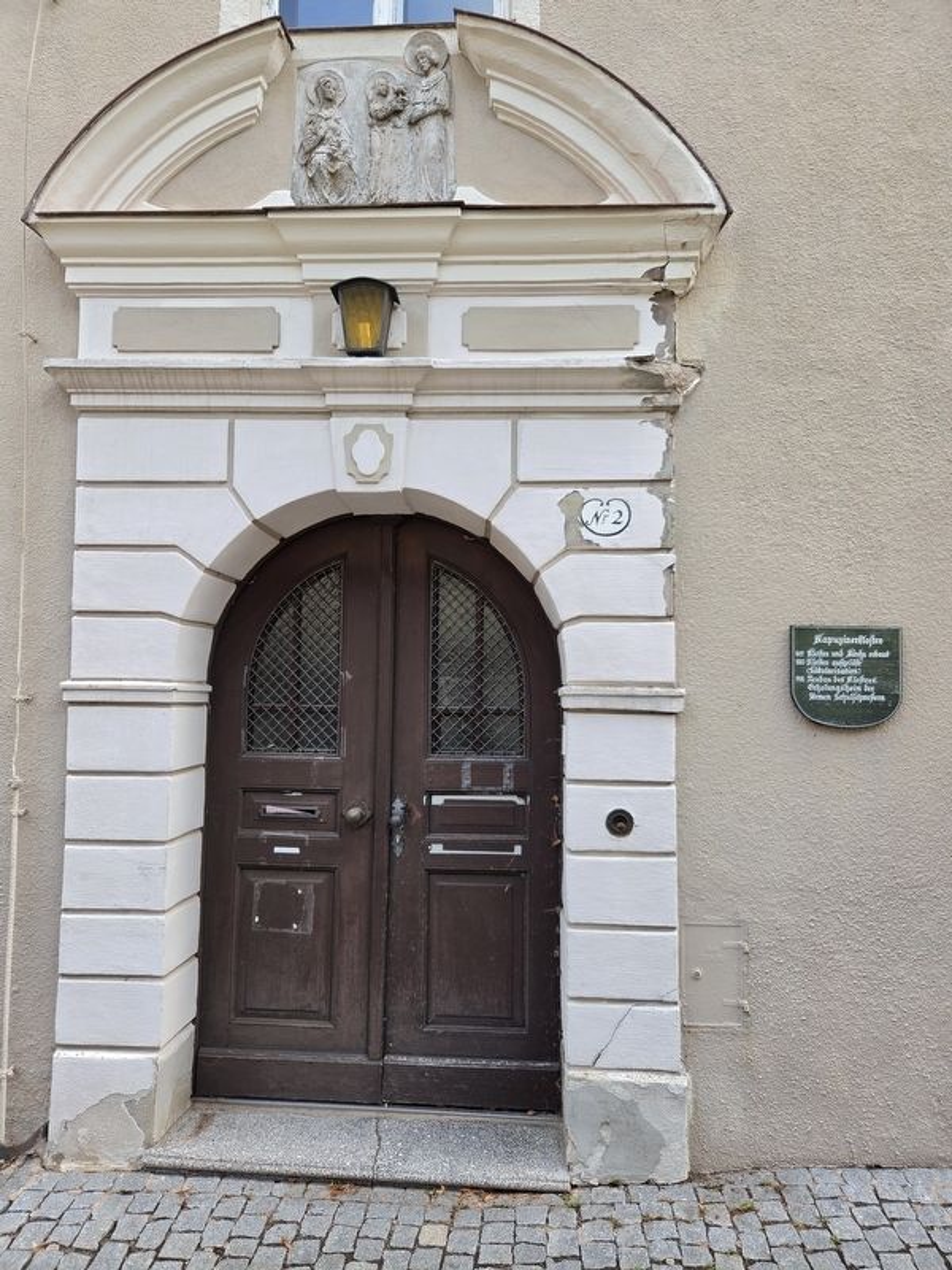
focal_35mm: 23
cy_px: 635
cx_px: 476
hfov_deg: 58.9
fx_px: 843
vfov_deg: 73.9
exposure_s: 1/359
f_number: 1.8
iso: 50
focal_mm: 5.4
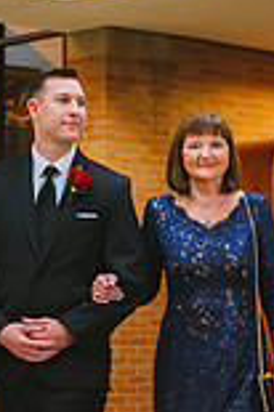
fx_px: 1590
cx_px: 108
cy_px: 308
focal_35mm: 139
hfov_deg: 9.8
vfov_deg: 14.7
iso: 5000
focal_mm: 48
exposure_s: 1/160
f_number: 2.8
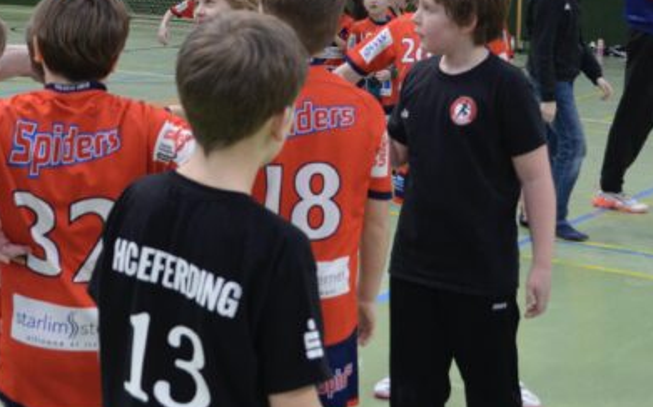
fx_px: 1281
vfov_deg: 17.9
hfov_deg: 28.4
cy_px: 60
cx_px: 204
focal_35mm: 72
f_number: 3.5
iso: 1600
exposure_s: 1/400
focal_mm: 18
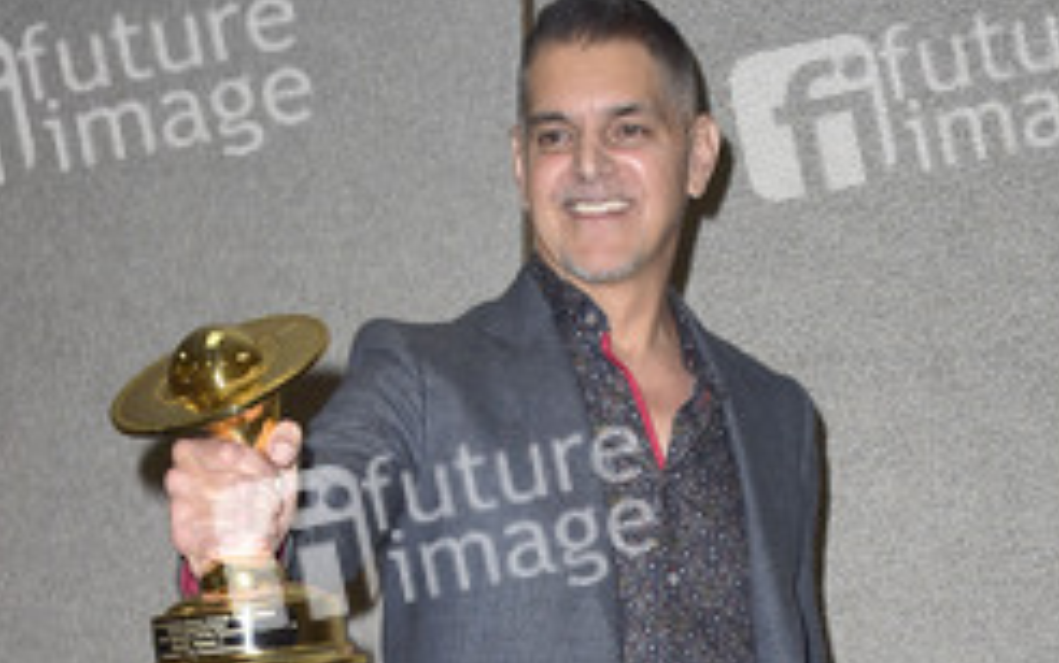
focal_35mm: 58
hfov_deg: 35.1
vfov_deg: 21.2
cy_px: 745
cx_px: 562
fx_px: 1675
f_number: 6.3
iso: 500
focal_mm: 35
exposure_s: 1/250
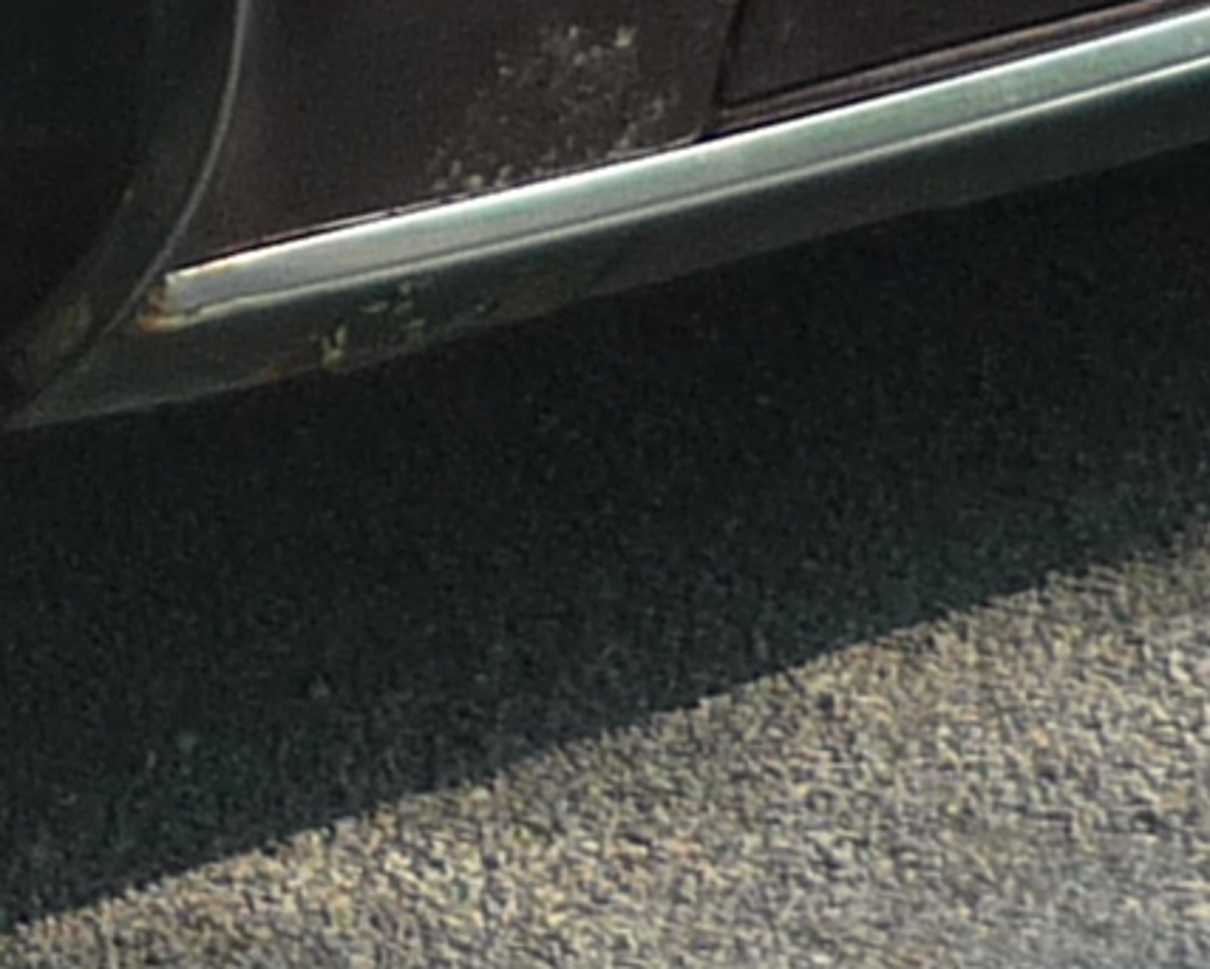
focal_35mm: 246
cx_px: -465
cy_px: -502
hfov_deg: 7.7
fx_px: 8814
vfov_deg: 6.2
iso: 100
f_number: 2.8
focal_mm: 5.5
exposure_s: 1/250
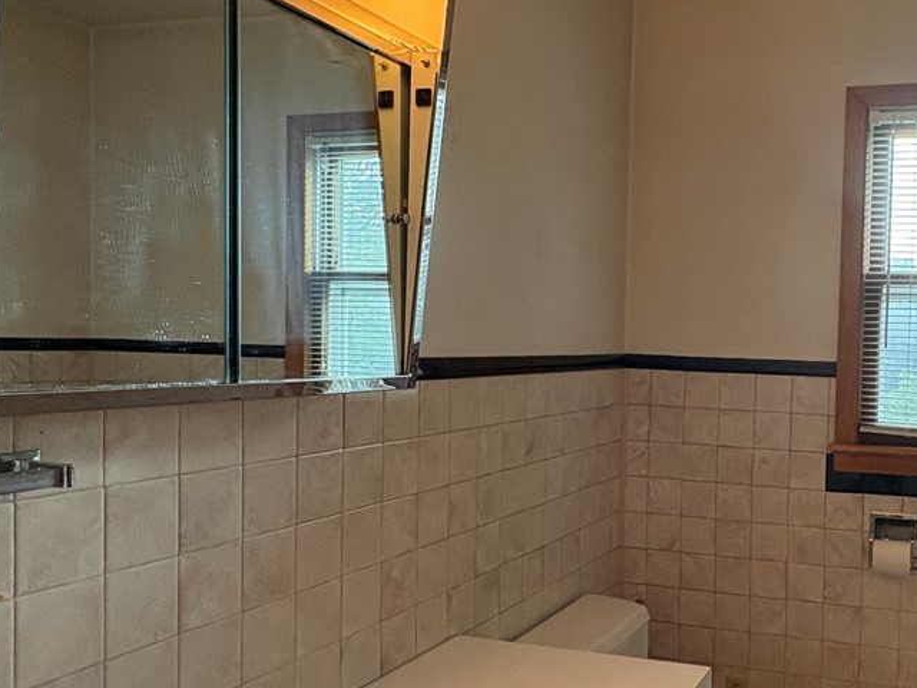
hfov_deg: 49.7
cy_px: 378
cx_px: 728
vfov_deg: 40.7
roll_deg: -0.9
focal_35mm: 35
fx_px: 927
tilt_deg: -1.6
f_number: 2.2
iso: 250
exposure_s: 1/120
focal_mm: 2.22
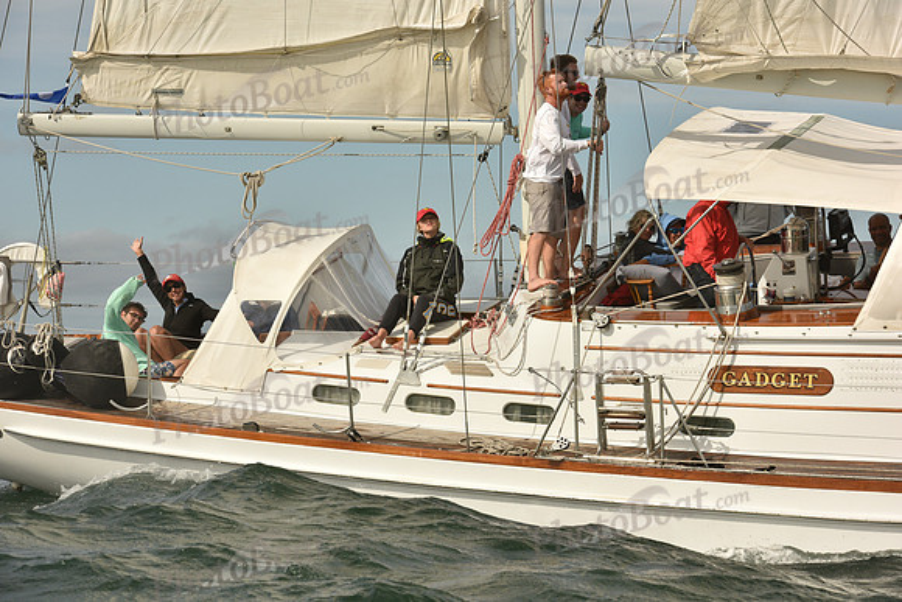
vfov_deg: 11.0
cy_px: 301
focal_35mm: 125
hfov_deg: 16.4
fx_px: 3133
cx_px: 451
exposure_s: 1/1250
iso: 320
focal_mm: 125
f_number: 11
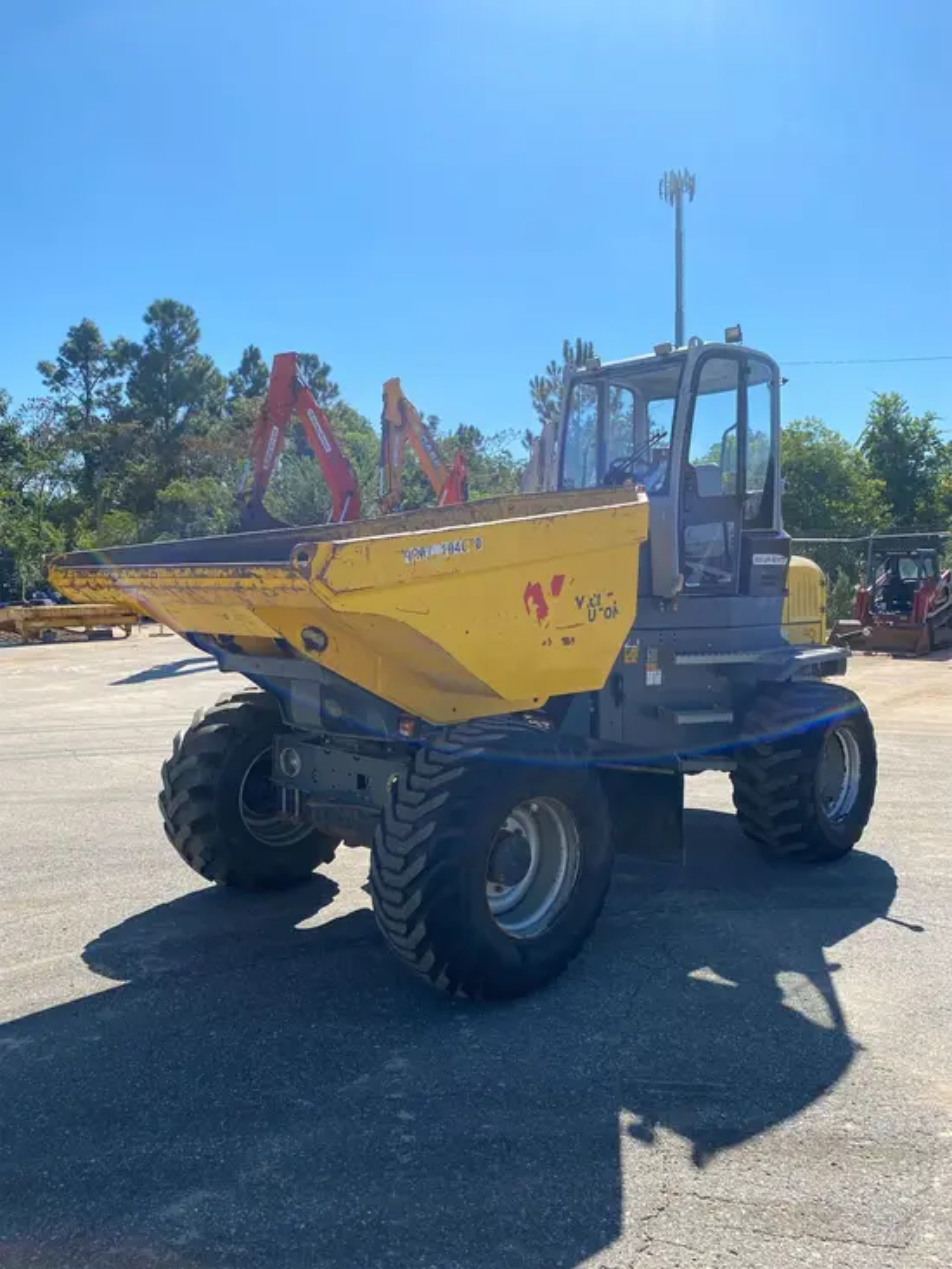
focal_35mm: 26
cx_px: 476
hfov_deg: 53.1
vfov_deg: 67.3
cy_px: 634
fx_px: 953
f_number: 1.8
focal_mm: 4.25
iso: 32
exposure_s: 1/3040
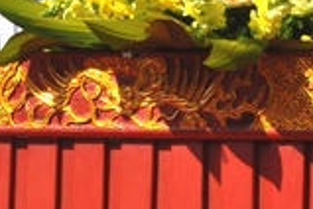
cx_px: -14
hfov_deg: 9.0
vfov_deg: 6.0
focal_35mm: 226
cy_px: -90
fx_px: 1965
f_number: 16
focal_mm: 48
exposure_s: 1/200
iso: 200
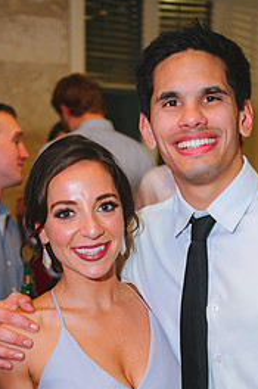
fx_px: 809
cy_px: 296
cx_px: 147
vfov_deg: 26.7
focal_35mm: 75
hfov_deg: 18.1
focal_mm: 44
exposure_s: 1/80
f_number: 2.8
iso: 2000
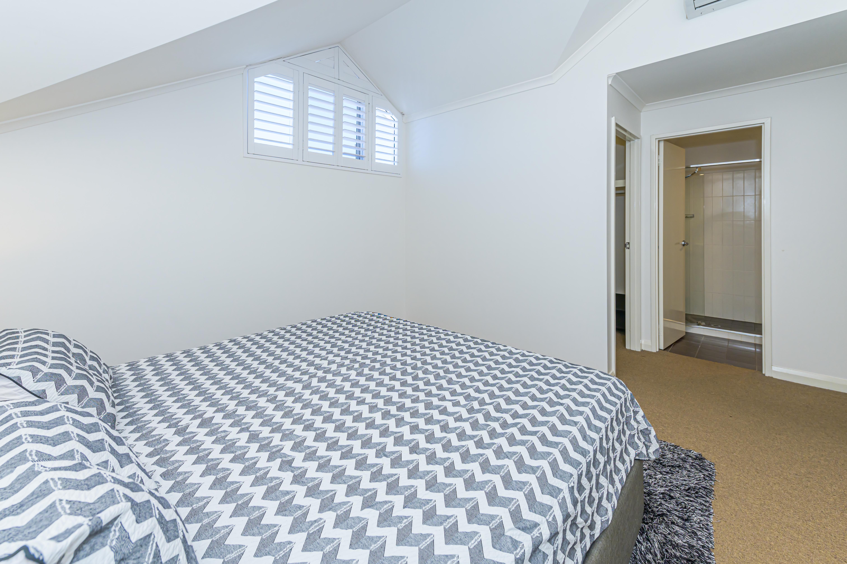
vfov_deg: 81.1
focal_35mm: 14
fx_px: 329
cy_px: 282
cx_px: 424
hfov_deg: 104.3
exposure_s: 1/200
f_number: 6.7
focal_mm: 14
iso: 280
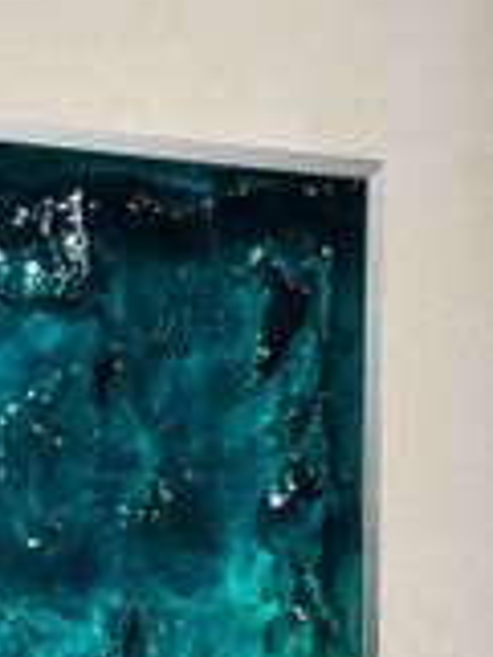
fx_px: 2257
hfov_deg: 12.2
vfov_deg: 16.1
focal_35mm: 119
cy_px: 718
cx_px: -110
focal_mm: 6.8
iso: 64
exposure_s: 1/514
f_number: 1.8
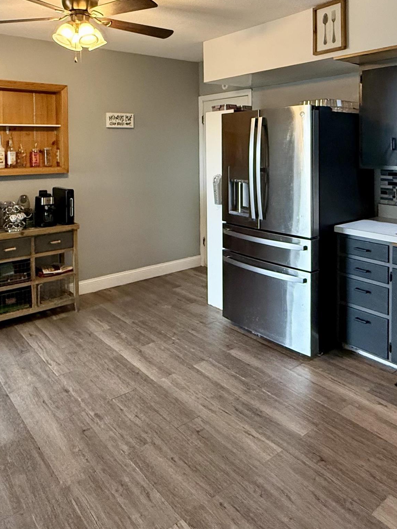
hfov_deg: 49.7
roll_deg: +0.6
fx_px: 428
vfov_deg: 61.2
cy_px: 157
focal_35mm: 28
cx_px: 201
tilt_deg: -0.6
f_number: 2.2
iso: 500
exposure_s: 1/60
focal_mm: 2.22
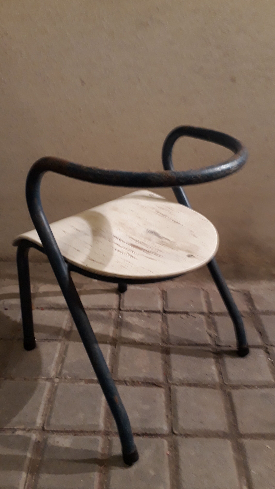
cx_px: 133
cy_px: 247
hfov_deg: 38.9
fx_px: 389
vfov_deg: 64.3
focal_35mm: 30
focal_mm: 3.6
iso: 160
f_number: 1.9
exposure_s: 1/17
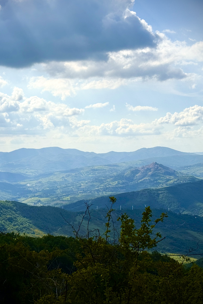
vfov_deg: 30.1
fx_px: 567
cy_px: 151
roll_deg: +0.5
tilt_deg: +0.6
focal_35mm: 67
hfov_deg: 20.3
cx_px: 82
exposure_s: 1/11364
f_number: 1.78
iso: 64
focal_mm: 6.76
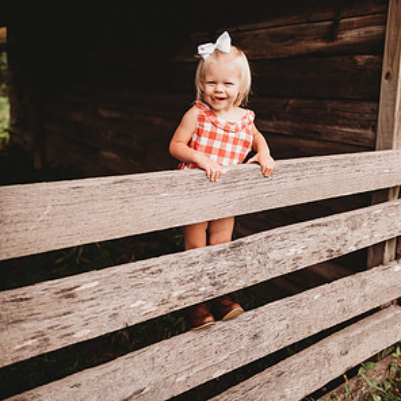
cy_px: 125
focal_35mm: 31
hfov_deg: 52.5
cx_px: 202
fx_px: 406
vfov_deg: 51.3
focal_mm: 24
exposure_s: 1/1000
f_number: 2.2
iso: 100
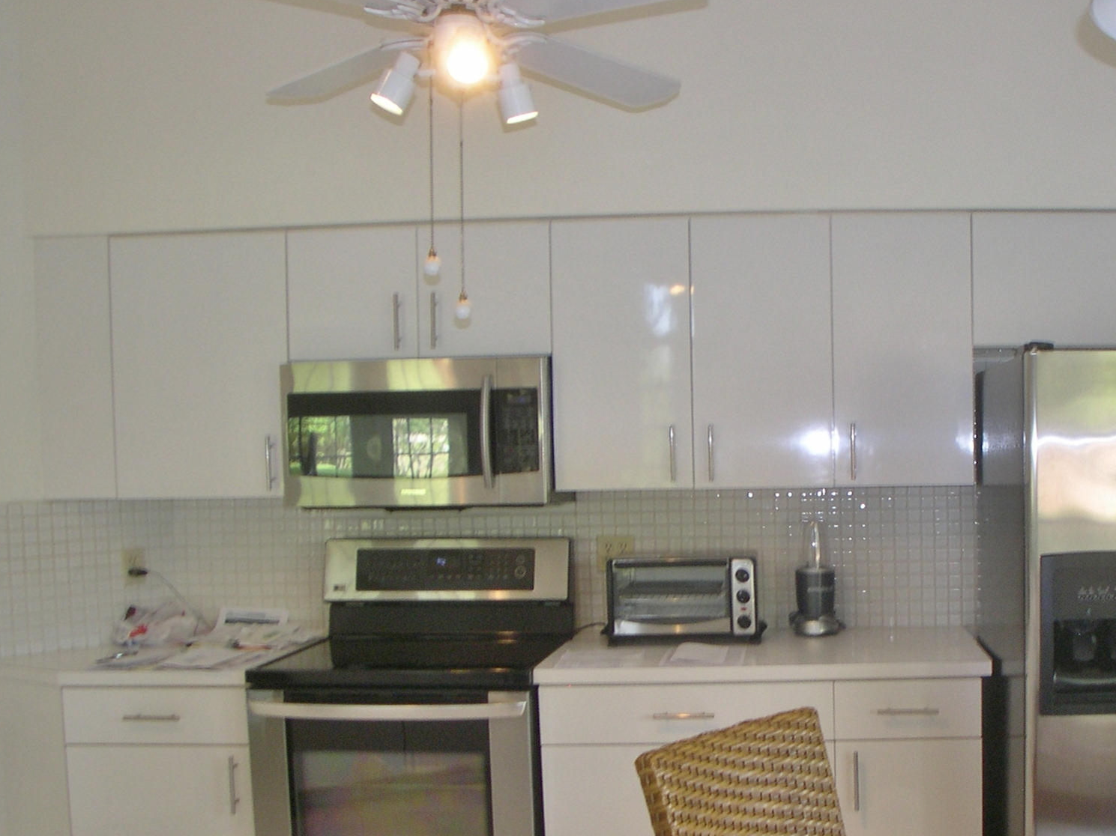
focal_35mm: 58
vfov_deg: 25.1
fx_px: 1869
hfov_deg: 32.8
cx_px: 792
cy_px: 545
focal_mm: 8
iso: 100
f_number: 2.8
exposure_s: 1/30
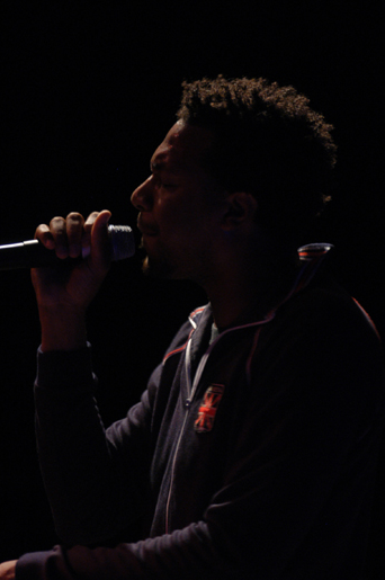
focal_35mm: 247
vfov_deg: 8.4
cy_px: 275
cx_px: 133
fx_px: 3967
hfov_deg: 5.6
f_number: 3.5
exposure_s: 1/40
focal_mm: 125
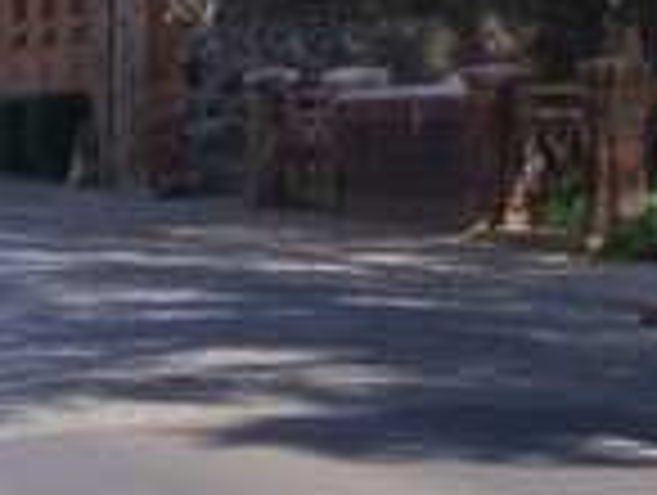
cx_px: 927
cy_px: -333
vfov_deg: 6.9
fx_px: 3992
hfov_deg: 9.2
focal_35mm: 210
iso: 64
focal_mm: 10
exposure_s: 1/139
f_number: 6.1
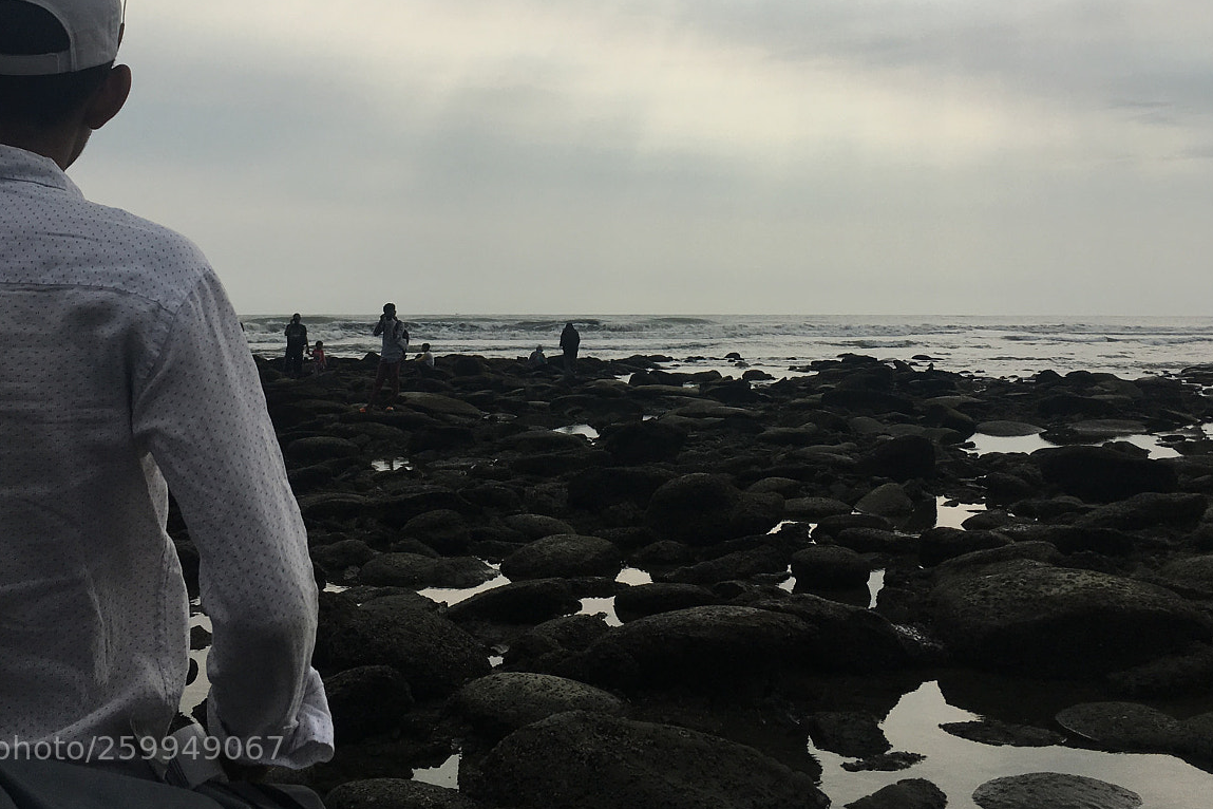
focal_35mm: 42
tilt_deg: +5.2
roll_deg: -0.9
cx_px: 576
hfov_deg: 46.4
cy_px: 197
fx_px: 1415
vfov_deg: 31.3
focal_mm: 4.15
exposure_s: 1/4808
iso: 25
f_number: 2.2
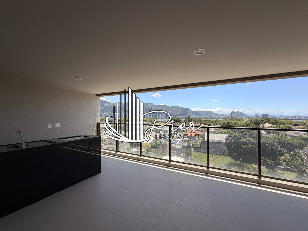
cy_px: 116
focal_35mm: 14
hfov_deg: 102.1
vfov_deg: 85.7
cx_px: 154
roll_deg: +0.1
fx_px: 125
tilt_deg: +0.9
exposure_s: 1/830
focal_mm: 2.22
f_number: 2.2
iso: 20
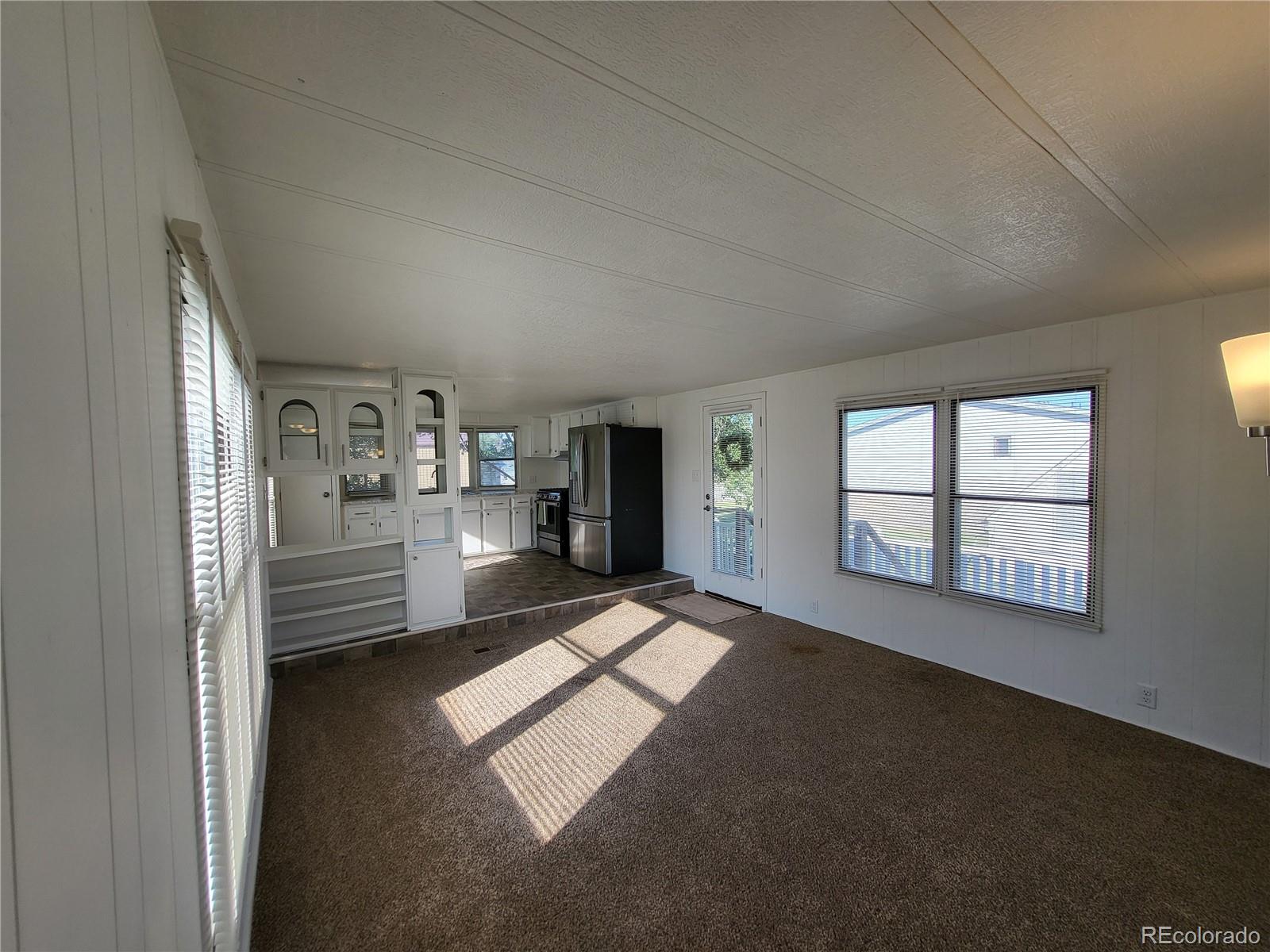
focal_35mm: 13
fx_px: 477
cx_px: 635
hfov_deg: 106.2
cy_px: 476
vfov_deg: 89.9
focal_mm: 1.74
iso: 32
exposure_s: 1/209
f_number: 2.2
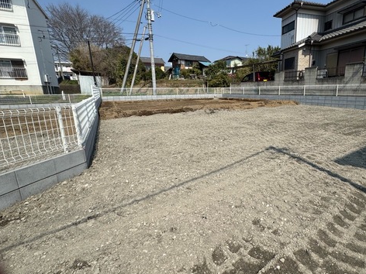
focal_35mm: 19
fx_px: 201
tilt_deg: -11.8
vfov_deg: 68.7
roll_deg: +0.9
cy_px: 132
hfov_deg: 82.8
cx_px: 232
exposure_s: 1/2584
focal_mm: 2.22
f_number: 2.2
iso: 50
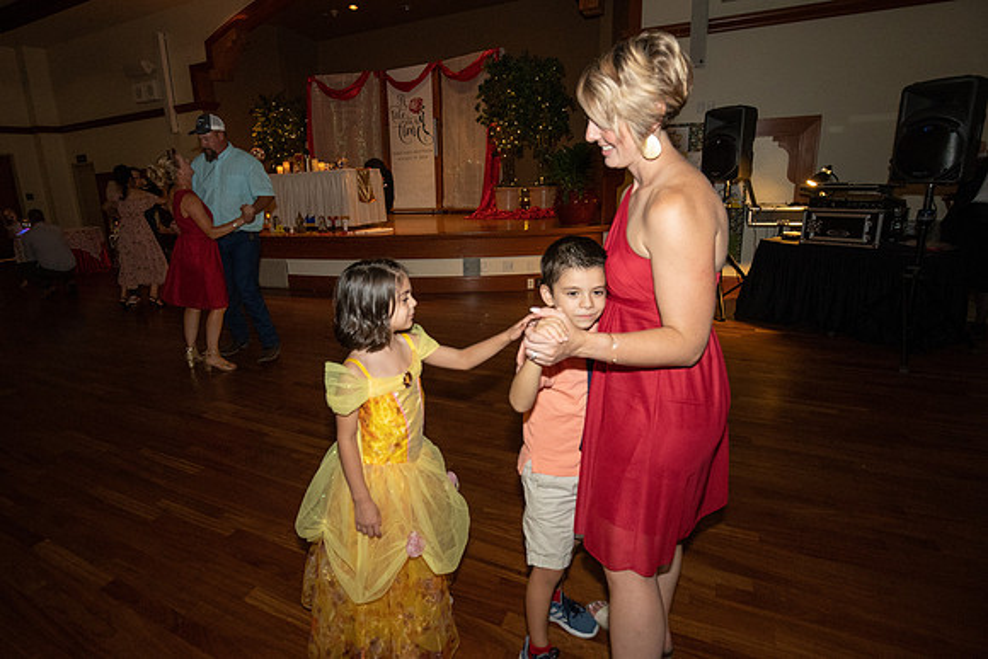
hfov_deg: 88.1
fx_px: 506
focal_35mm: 18
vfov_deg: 66.0
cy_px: 308
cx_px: 430
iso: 6400
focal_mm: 16
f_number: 7.1
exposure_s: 1/80
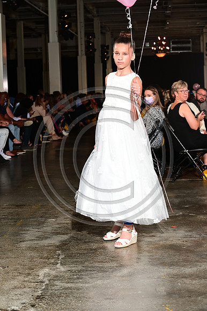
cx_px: 104
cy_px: 156
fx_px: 604
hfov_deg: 19.4
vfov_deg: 28.9
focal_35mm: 70
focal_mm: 70
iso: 1000
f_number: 6.3
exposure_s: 1/125
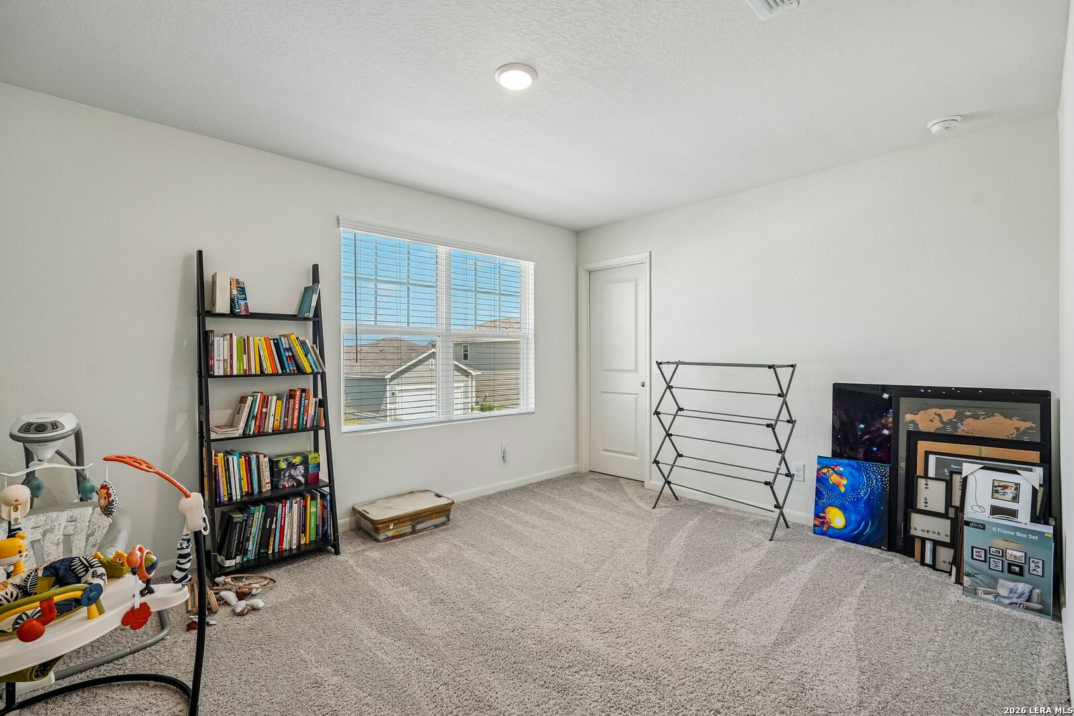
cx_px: 537
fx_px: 477
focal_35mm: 16
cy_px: 358
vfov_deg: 73.7
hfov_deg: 96.7
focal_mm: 16
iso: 200
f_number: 8
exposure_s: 1/30
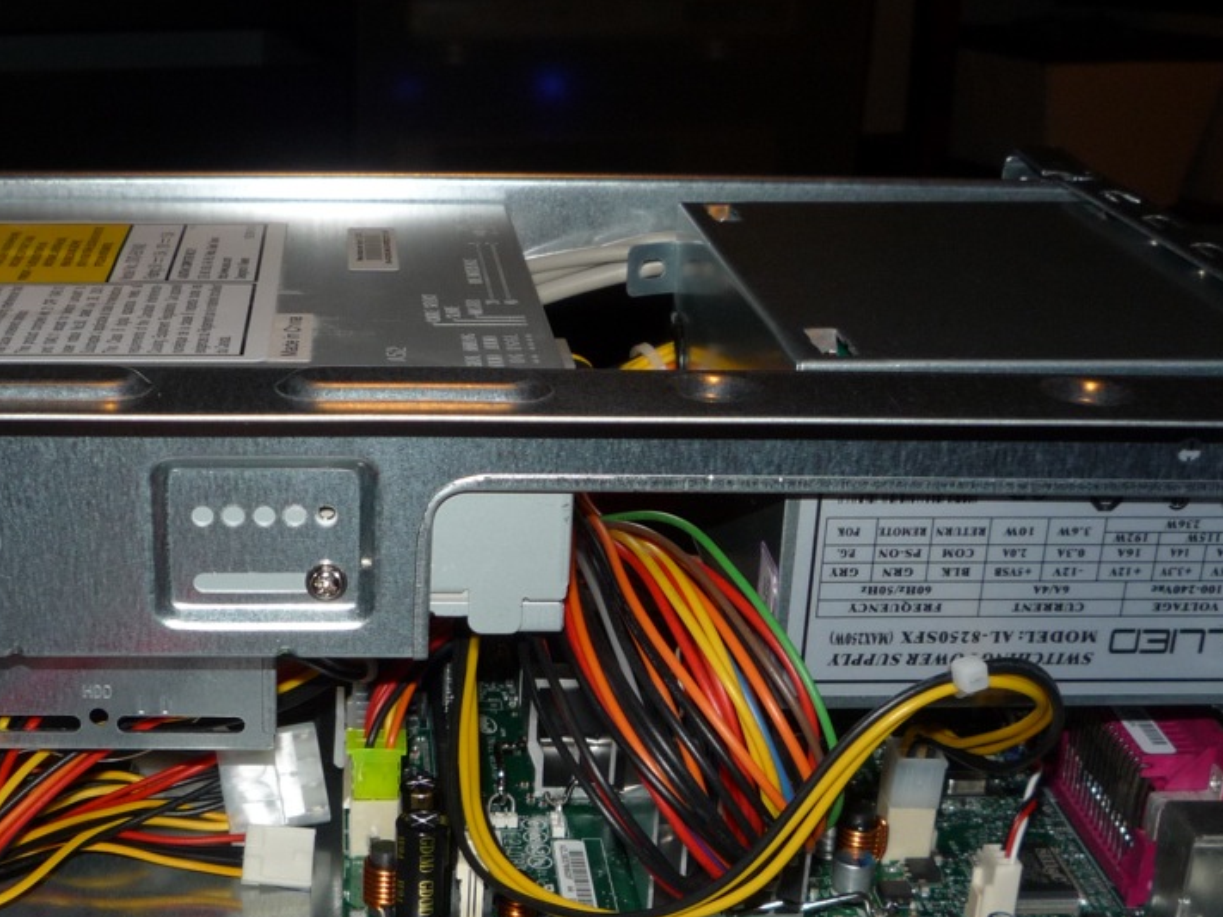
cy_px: 640
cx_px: 408
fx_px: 1908
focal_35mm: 54
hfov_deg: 35.2
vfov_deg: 26.8
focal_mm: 5.2
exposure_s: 1/30
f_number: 4
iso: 100
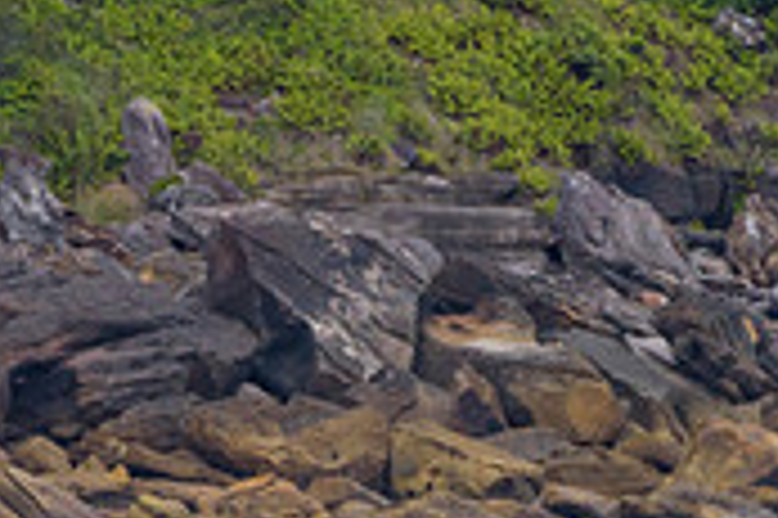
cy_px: 583
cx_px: 289
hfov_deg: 1.0
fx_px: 44433
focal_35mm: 2058
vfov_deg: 0.7
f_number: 5.6
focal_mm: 500
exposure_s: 1/2000
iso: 400
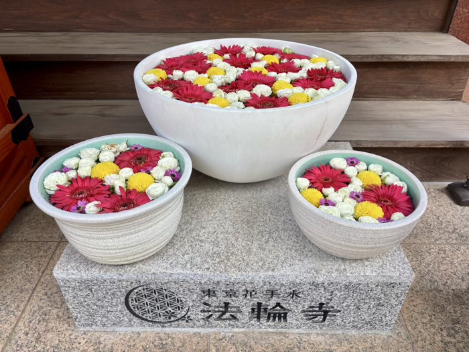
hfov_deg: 67.3
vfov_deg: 53.1
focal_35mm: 26
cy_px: 176
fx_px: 352
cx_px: 234
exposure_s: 1/615
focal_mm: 5.96
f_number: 1.6
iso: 50
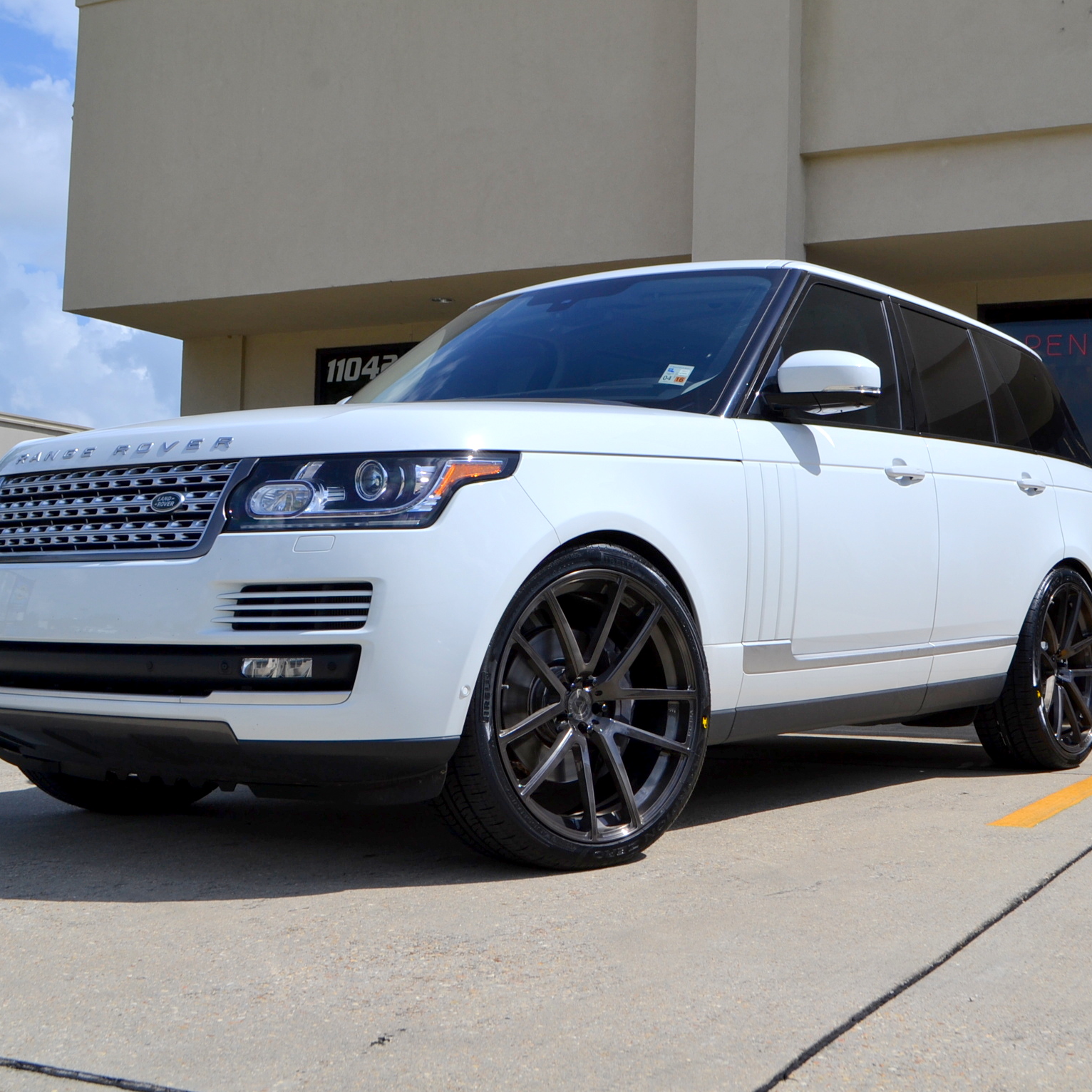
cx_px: 667
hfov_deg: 36.6
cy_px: 547
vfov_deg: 36.8
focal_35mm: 46
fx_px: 1642
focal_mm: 24
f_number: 9
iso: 100
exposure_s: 1/320
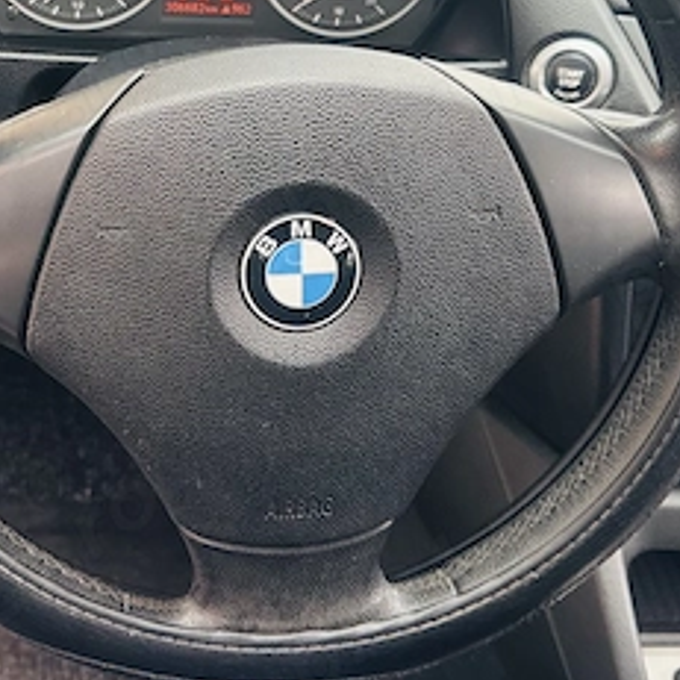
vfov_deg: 30.7
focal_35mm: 55
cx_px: 174
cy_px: 200
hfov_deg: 30.6
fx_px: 1222
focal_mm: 6.86
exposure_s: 1/117
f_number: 1.78
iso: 250
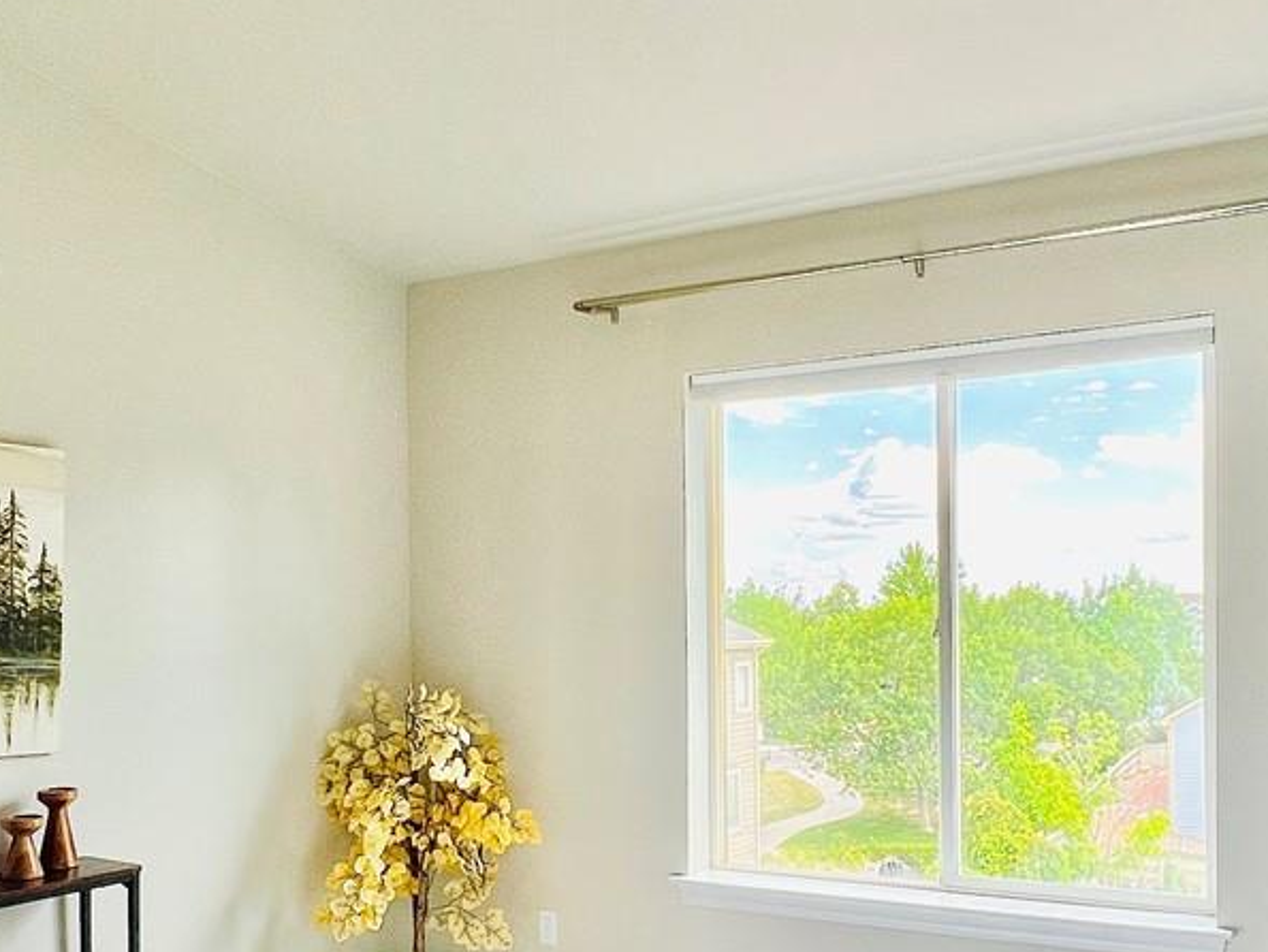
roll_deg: +1.0
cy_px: 632
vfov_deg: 40.2
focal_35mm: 35
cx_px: 736
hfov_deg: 52.4
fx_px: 1283
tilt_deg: -1.1
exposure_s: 1/120
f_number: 1.8
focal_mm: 1.57
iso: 32
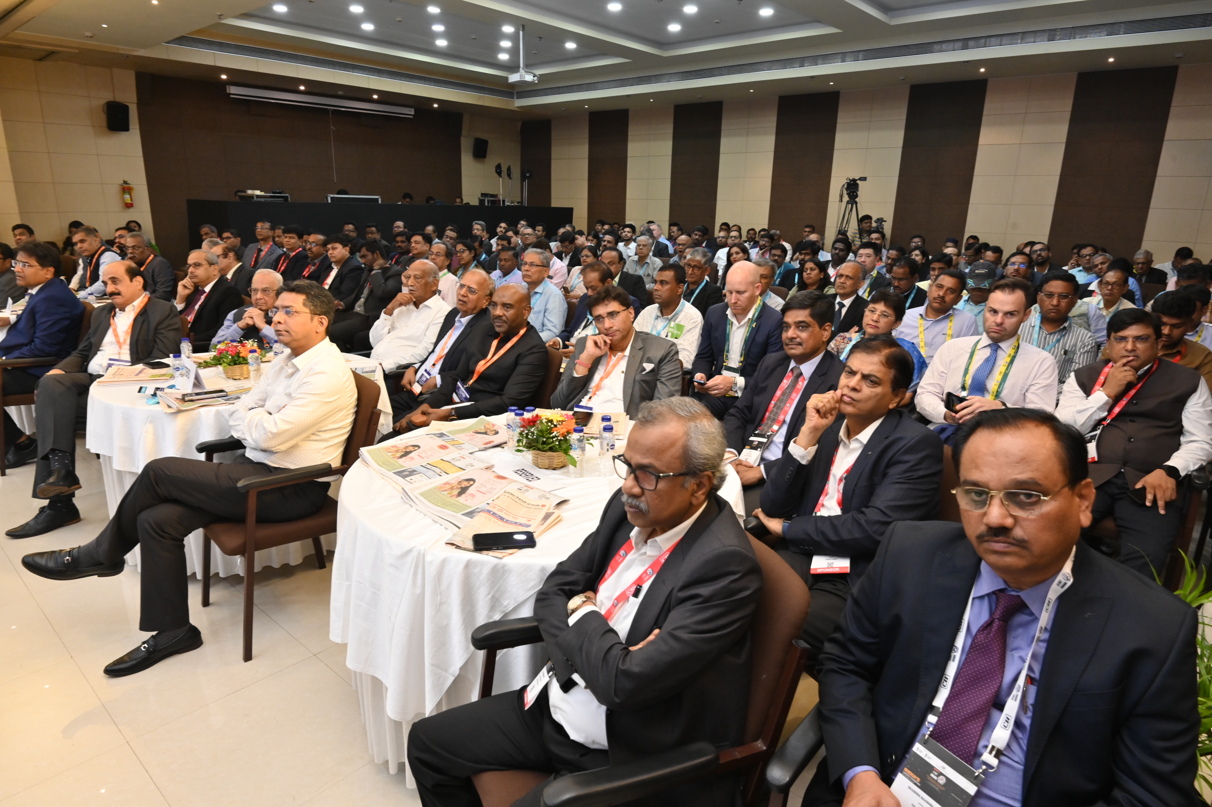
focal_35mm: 21
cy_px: 404
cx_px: 606
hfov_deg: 81.2
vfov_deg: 59.5
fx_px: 707
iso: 2000
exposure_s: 1/40
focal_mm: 21
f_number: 9
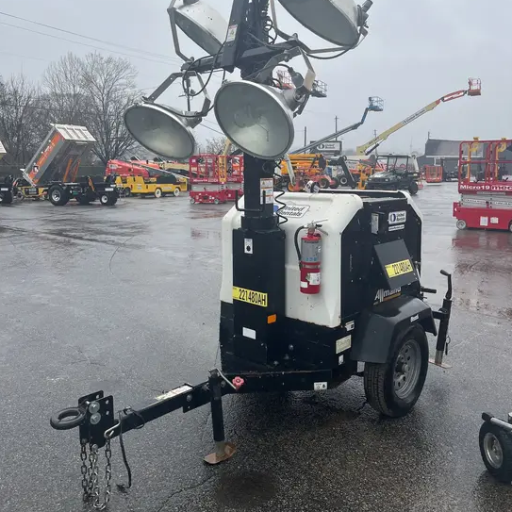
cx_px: 257
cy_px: 218
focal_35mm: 31
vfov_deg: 52.3
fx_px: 519
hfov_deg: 52.5
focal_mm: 5.1
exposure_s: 1/898
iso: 50
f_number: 1.6
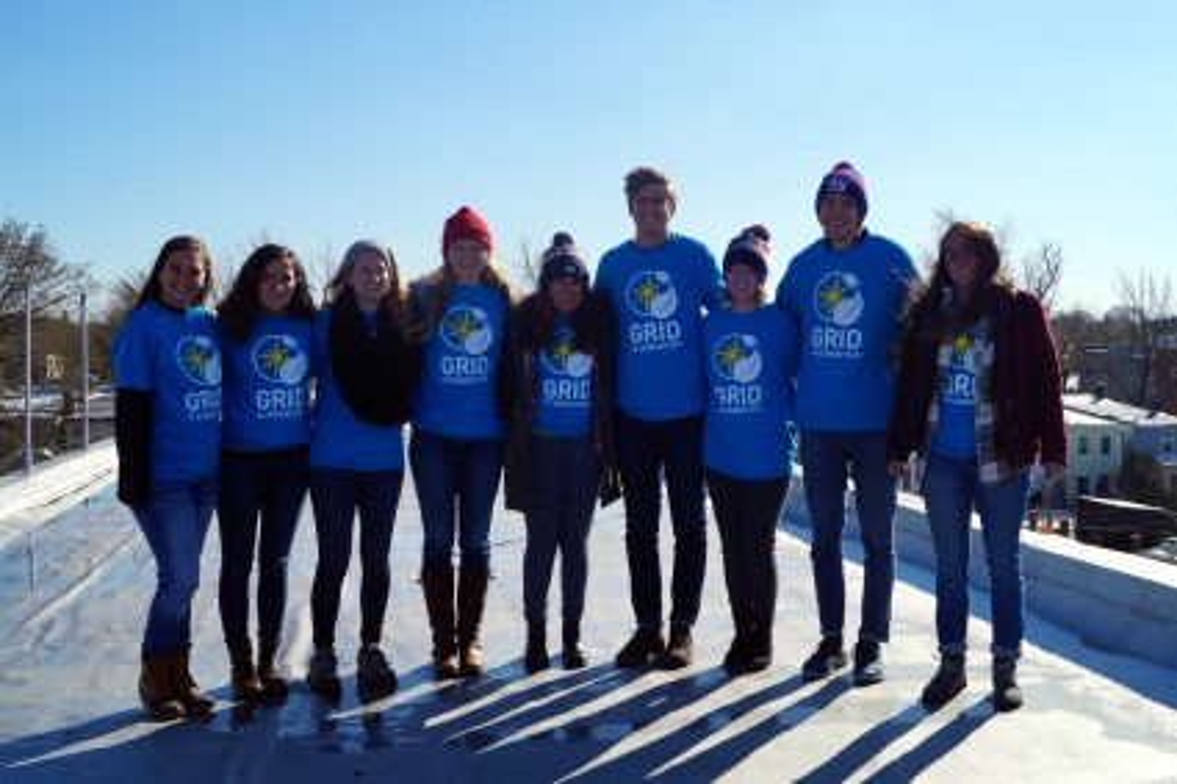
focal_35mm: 36
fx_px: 1176
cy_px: 392
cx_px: 588
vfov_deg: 36.8
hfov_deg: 53.2
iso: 100
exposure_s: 1/250
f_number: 10
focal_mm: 24
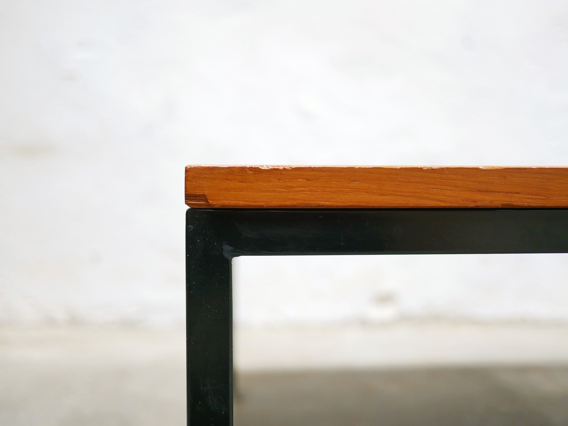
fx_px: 657
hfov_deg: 46.8
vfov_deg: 36.0
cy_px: 213
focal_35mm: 40
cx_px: 284
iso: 1000
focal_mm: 20
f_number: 1.7
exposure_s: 1/60
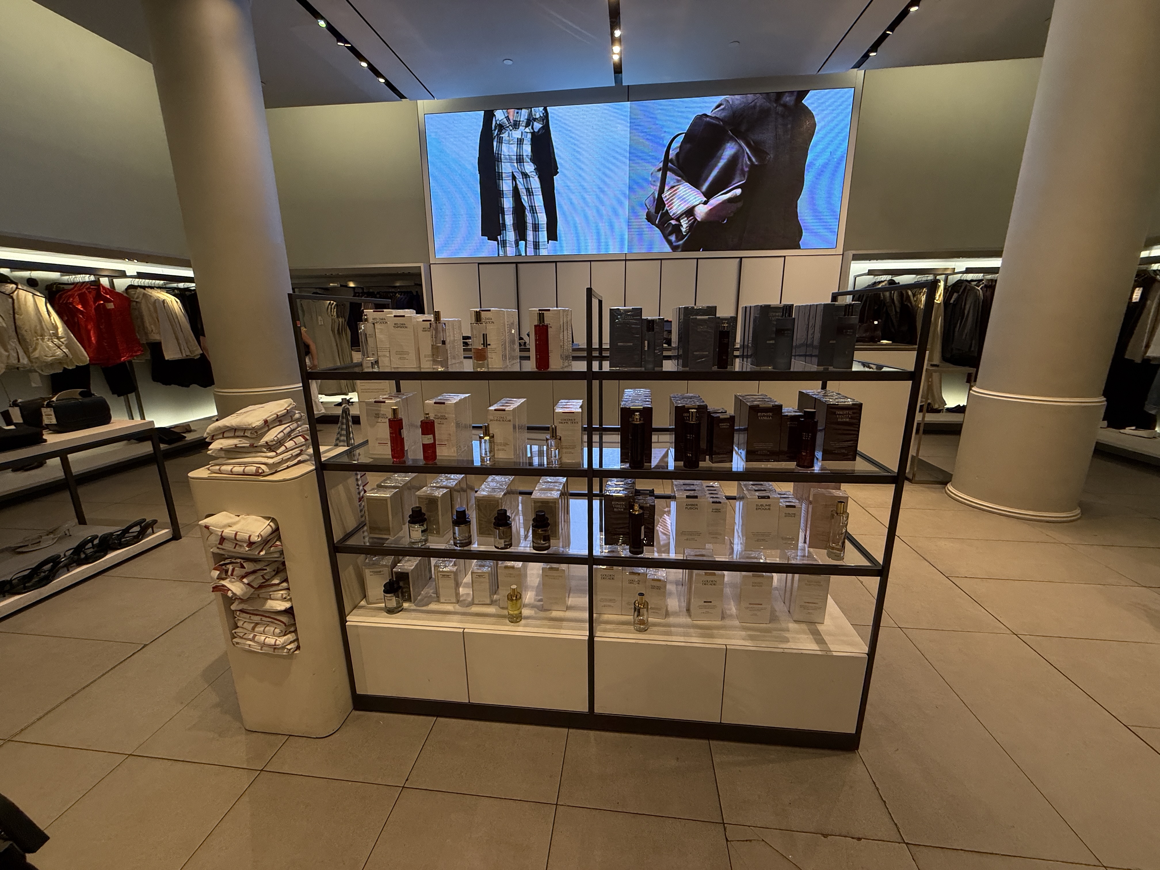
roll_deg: -0.5
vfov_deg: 85.7
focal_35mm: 14
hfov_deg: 102.1
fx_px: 469
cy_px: 435
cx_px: 580
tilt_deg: -12.5
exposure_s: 1/120
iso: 160
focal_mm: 2.22
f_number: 2.2
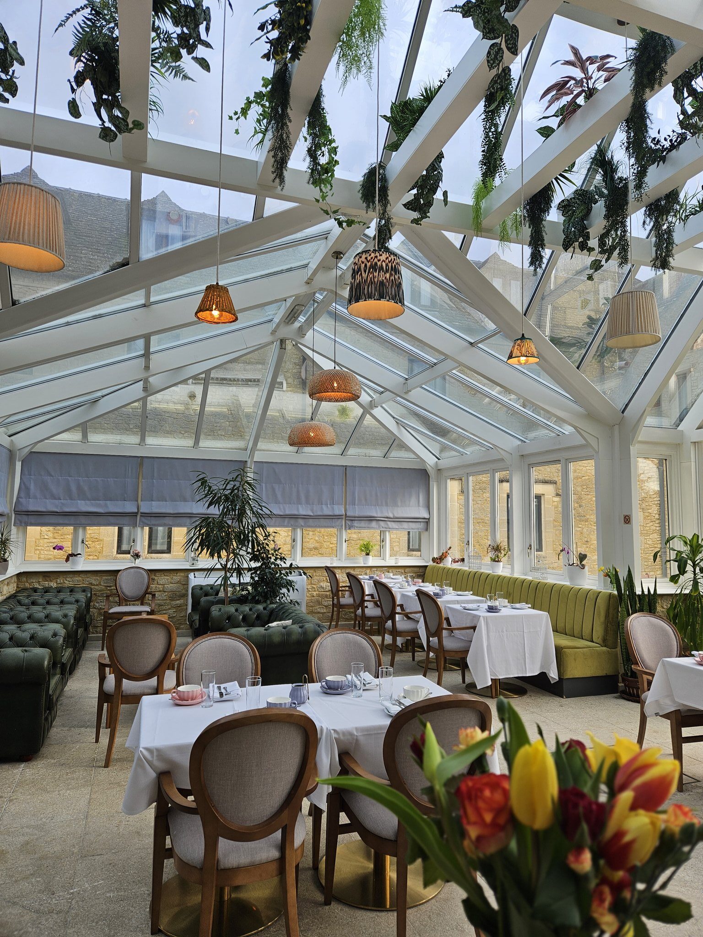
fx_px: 623
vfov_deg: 73.9
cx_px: 352
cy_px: 468
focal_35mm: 23
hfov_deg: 58.9
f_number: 1.8
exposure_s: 1/139
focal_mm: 5.4
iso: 25
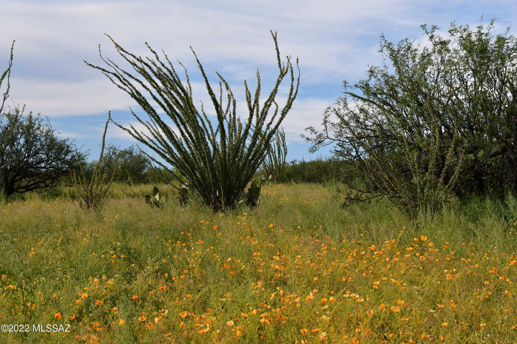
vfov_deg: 16.7
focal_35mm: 82
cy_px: 172
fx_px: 1178
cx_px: 258
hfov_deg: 24.8
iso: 800
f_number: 13
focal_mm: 55
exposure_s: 1/1000
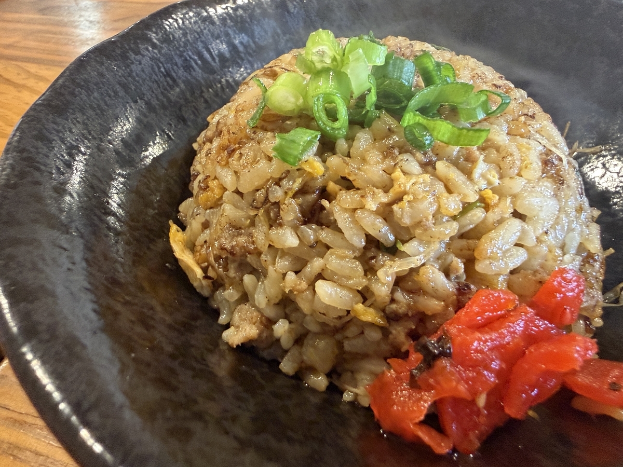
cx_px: 312
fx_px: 450
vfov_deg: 54.9
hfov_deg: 69.4
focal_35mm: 25
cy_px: 234
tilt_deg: -46.5
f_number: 2.2
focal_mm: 2.22
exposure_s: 1/60
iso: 500
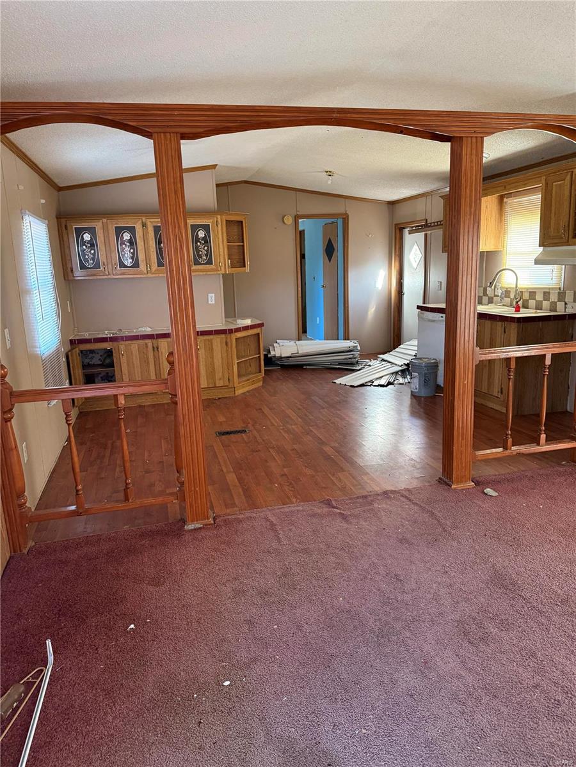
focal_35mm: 24
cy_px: 384
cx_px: 288
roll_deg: +2.4
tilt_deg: -11.5
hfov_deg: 56.8
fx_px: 532
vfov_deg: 71.6
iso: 400
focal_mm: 6.76
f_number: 1.78
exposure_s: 1/60
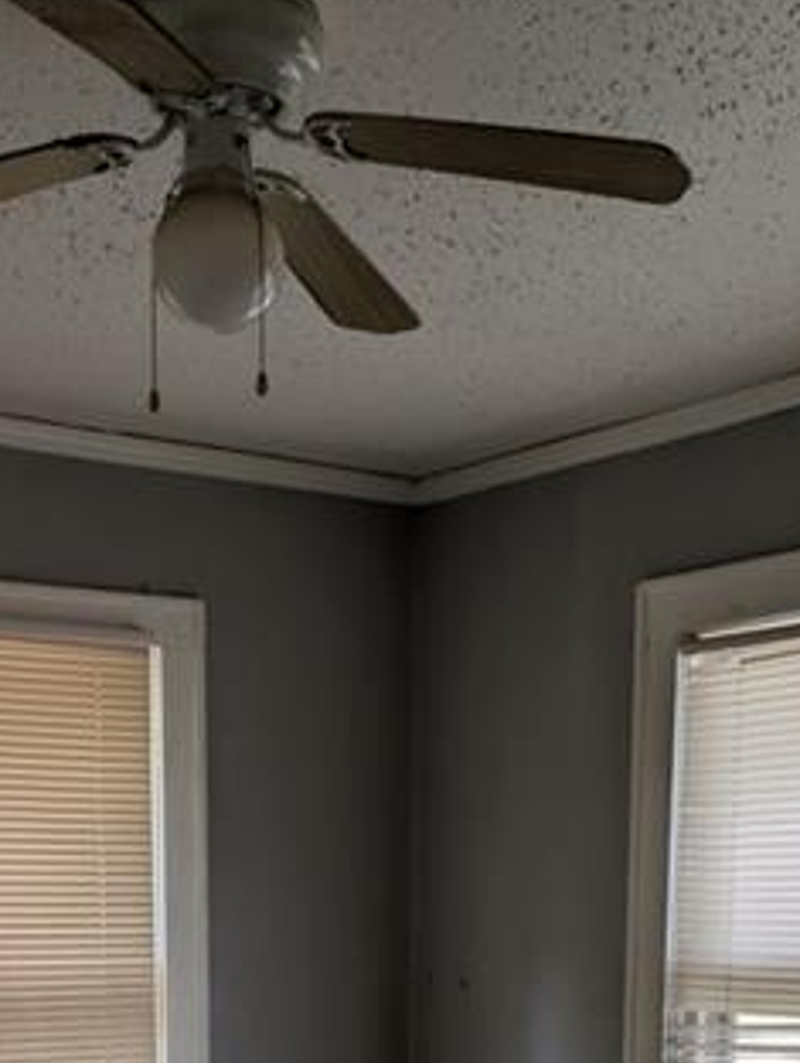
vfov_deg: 29.1
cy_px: 1203
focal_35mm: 59
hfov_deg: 24.9
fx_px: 1813
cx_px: 354
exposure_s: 1/48.2
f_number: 1.68
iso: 121
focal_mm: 6.9
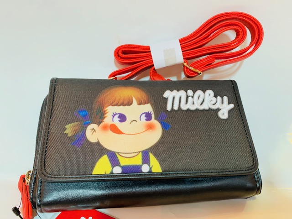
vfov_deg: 53.1
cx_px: 146
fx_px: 219
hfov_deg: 67.3
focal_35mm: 26
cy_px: 110
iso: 400
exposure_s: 1/25
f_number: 1.8
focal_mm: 4.25
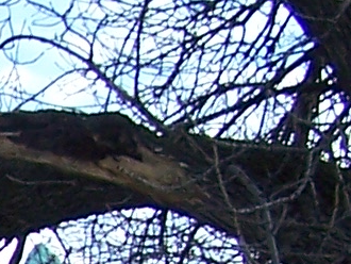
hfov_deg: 6.9
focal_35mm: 265
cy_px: 594
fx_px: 2689
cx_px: -594
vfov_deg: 5.5
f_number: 2.8
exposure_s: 1/350
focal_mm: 6.3
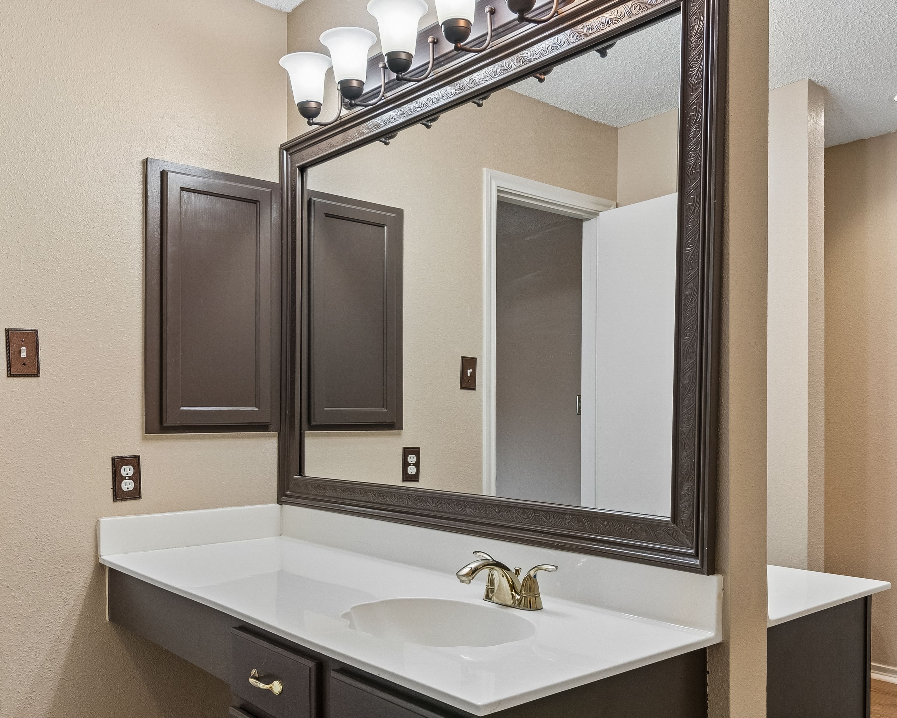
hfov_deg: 55.6
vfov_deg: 45.7
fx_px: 849
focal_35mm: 32
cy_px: 410
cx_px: 478
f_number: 8
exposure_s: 1/40
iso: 320
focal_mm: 13
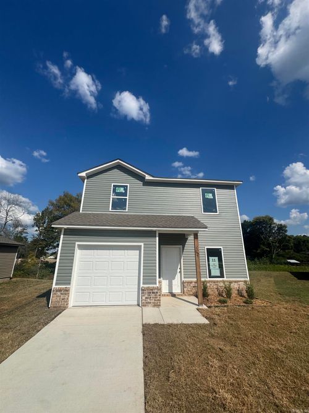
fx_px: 167
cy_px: 206
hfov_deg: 85.7
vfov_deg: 102.1
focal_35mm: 14
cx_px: 154
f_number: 2.2
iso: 40
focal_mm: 2.22
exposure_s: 1/4132
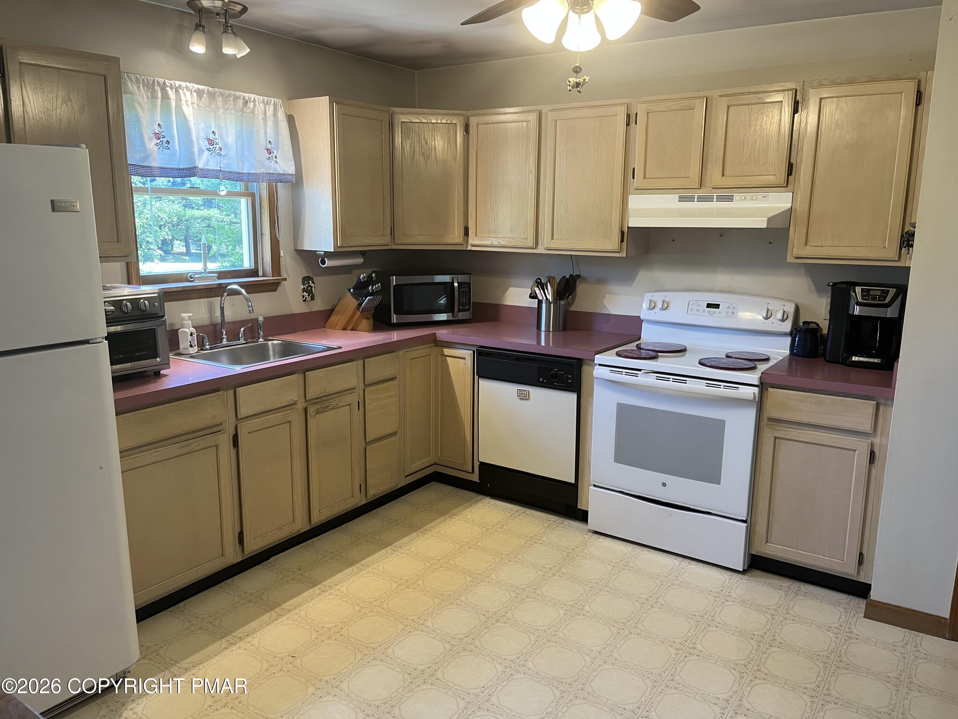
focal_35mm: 26
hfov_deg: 67.3
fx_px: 720
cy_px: 360
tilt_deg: -12.7
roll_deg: -0.7
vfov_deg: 53.1
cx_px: 479
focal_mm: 5.1
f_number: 1.6
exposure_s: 1/60
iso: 100
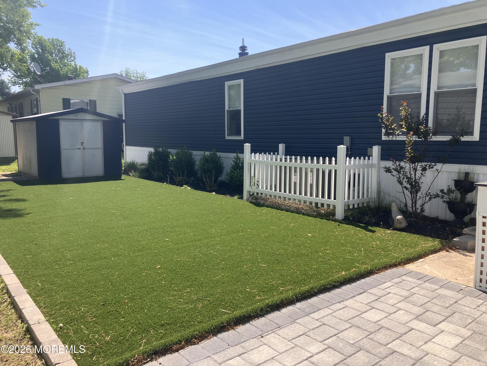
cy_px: 183
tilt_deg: -5.9
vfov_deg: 49.7
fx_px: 394
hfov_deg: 63.4
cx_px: 244
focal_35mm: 28
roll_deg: +0.6
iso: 32
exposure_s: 1/1350
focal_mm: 3.99
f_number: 1.8
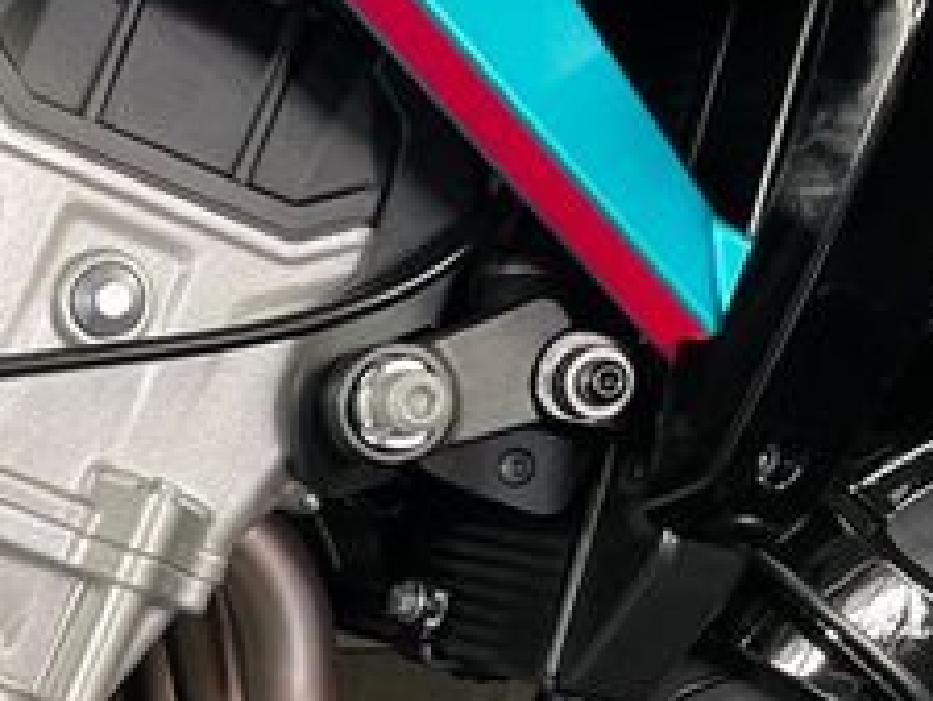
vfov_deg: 19.4
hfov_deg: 22.7
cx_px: -365
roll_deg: +1.4
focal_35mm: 74
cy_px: 676
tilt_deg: -10.1
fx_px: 1996
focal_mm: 4.2
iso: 100
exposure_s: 1/50
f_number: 1.6
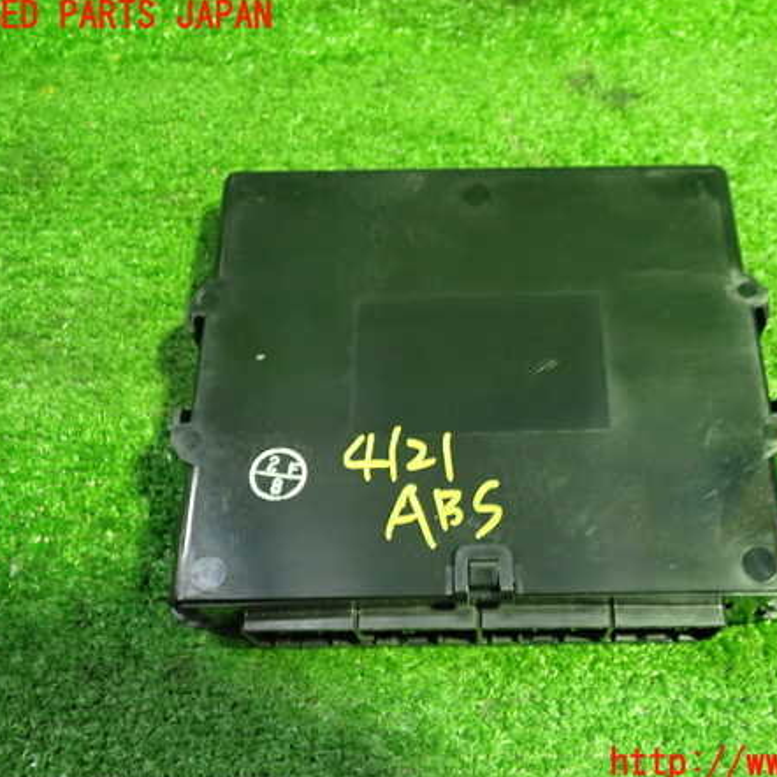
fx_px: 914
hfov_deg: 45.7
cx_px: 480
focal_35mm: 36
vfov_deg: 46.0
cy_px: 390
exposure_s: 1/30
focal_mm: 5.4
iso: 640
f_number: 2.3
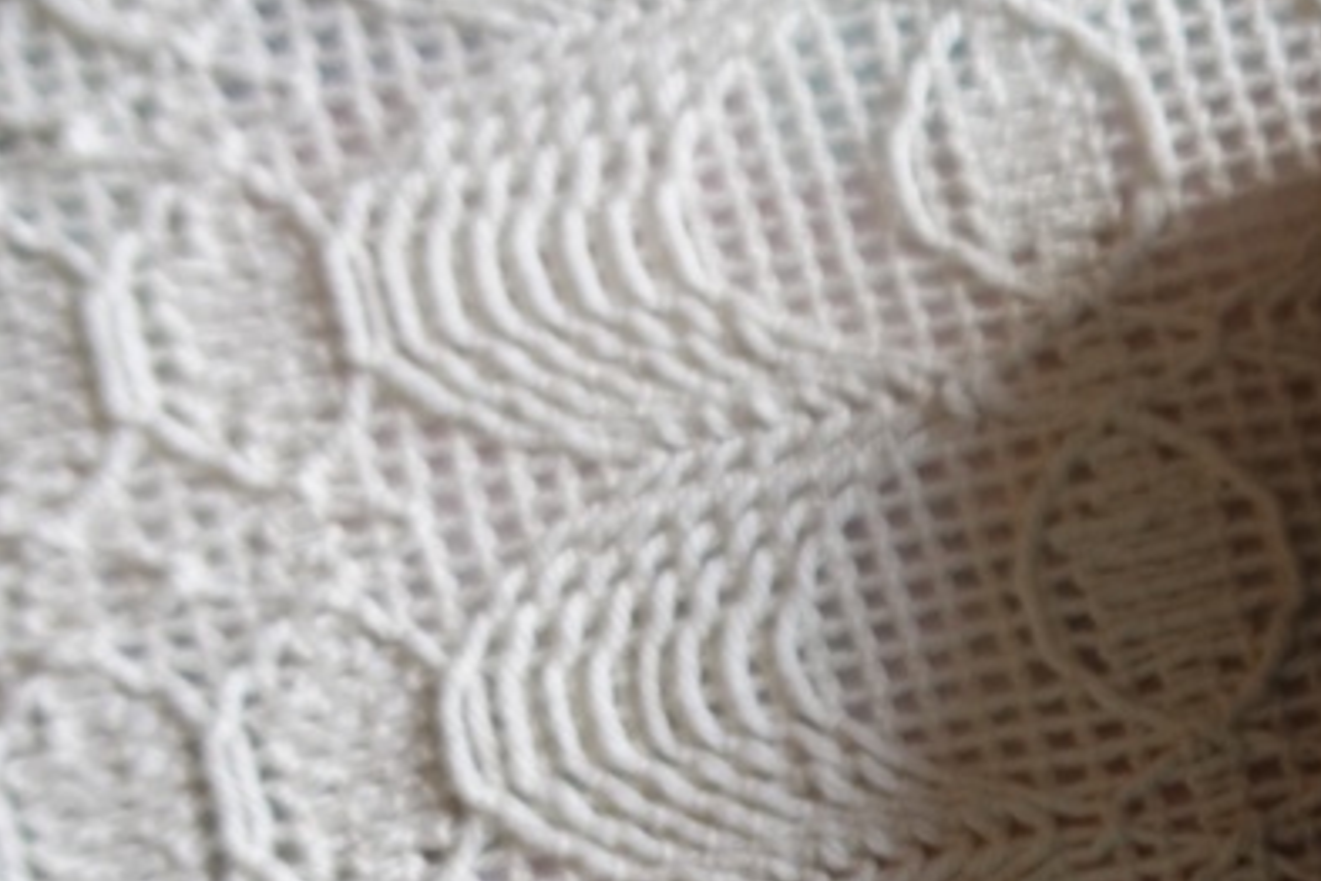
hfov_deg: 27.8
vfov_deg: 21.8
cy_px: 780
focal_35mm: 61
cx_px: 1674
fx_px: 2238
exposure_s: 1/30
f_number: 1.8
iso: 160
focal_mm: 8.8
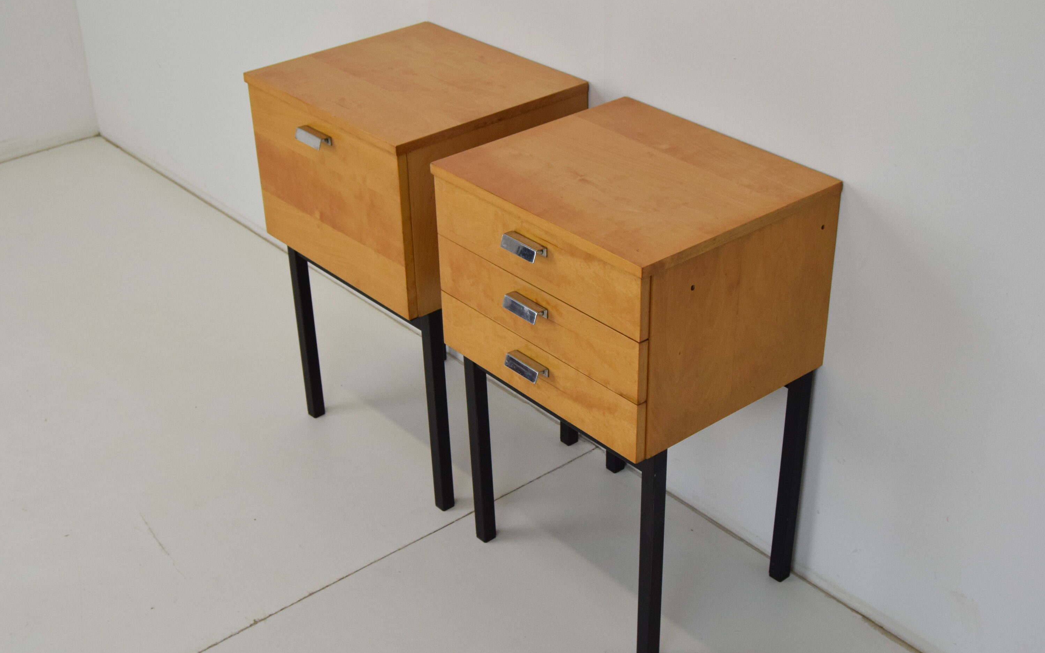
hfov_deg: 41.1
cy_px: 345
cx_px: 522
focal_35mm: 49
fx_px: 1395
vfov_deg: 26.3
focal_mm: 32
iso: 1600
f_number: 9
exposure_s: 1/320
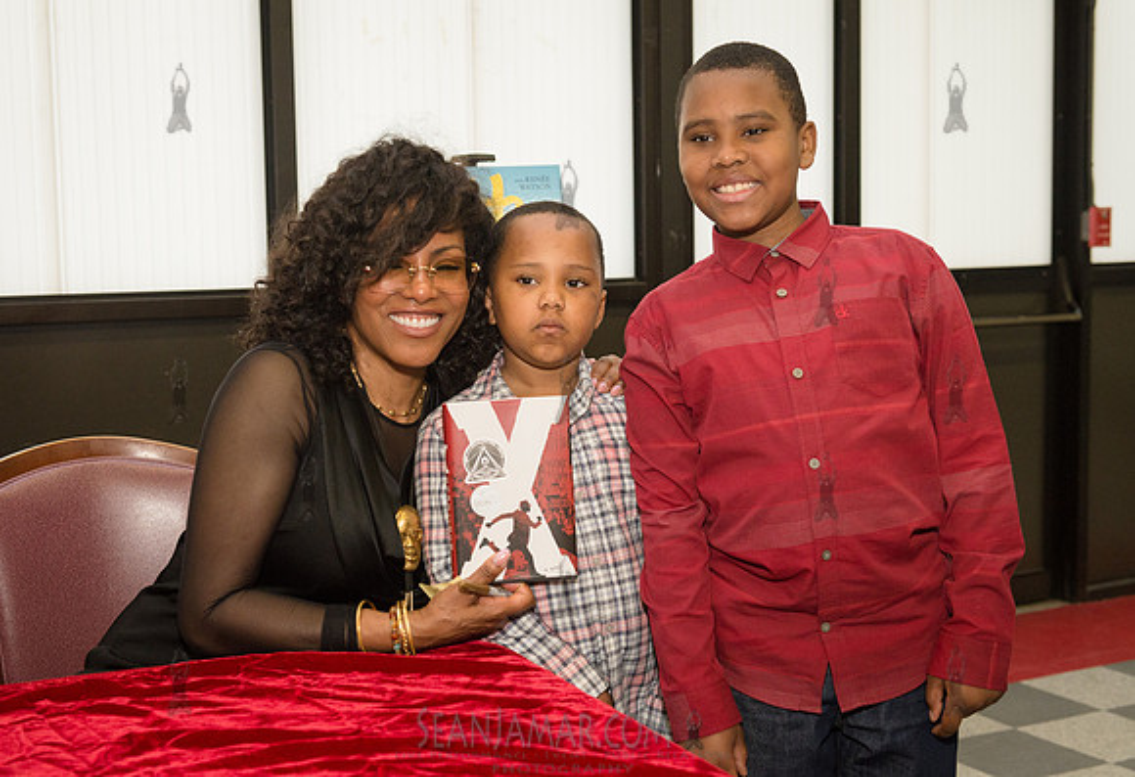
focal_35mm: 51
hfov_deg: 38.6
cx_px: 548
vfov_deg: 27.0
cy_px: 392
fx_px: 1621
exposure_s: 1/500
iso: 2000
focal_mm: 48
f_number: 4.5
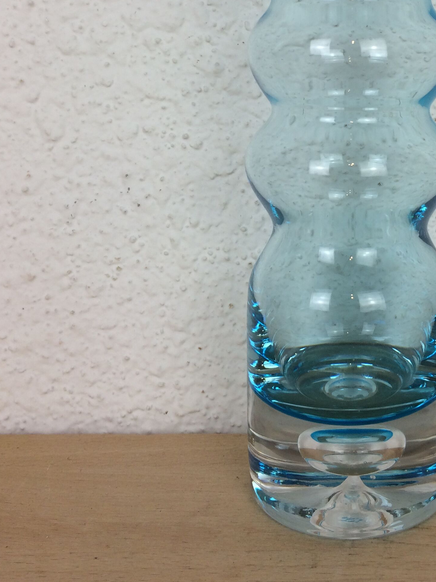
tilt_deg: -6.5
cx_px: 351
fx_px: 823
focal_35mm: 49
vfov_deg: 37.5
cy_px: 117
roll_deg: +1.1
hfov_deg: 29.0
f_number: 2.2
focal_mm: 4.15
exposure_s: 1/100
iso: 40
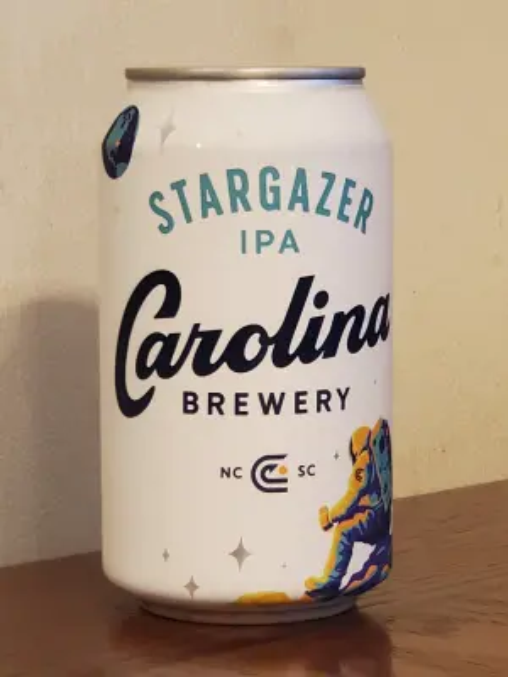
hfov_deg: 28.0
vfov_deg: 36.8
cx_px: 254
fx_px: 1017
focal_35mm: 52
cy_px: 338
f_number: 2.4
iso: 400
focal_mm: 6
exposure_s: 1/15
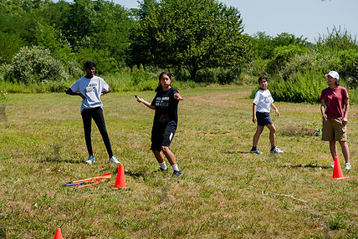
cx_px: 164
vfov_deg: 16.3
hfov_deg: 24.2
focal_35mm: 84
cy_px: 107
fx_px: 836
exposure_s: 1/2500
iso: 320
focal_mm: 62
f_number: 4
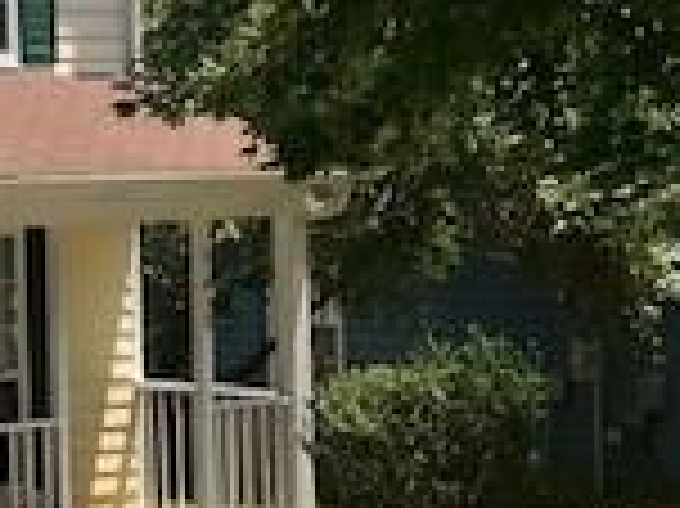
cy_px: 207
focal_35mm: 119
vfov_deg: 12.4
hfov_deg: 14.8
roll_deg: +1.5
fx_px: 2336
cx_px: -486
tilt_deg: -2.2
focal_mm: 3.99
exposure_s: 1/2179
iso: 20
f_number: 1.8
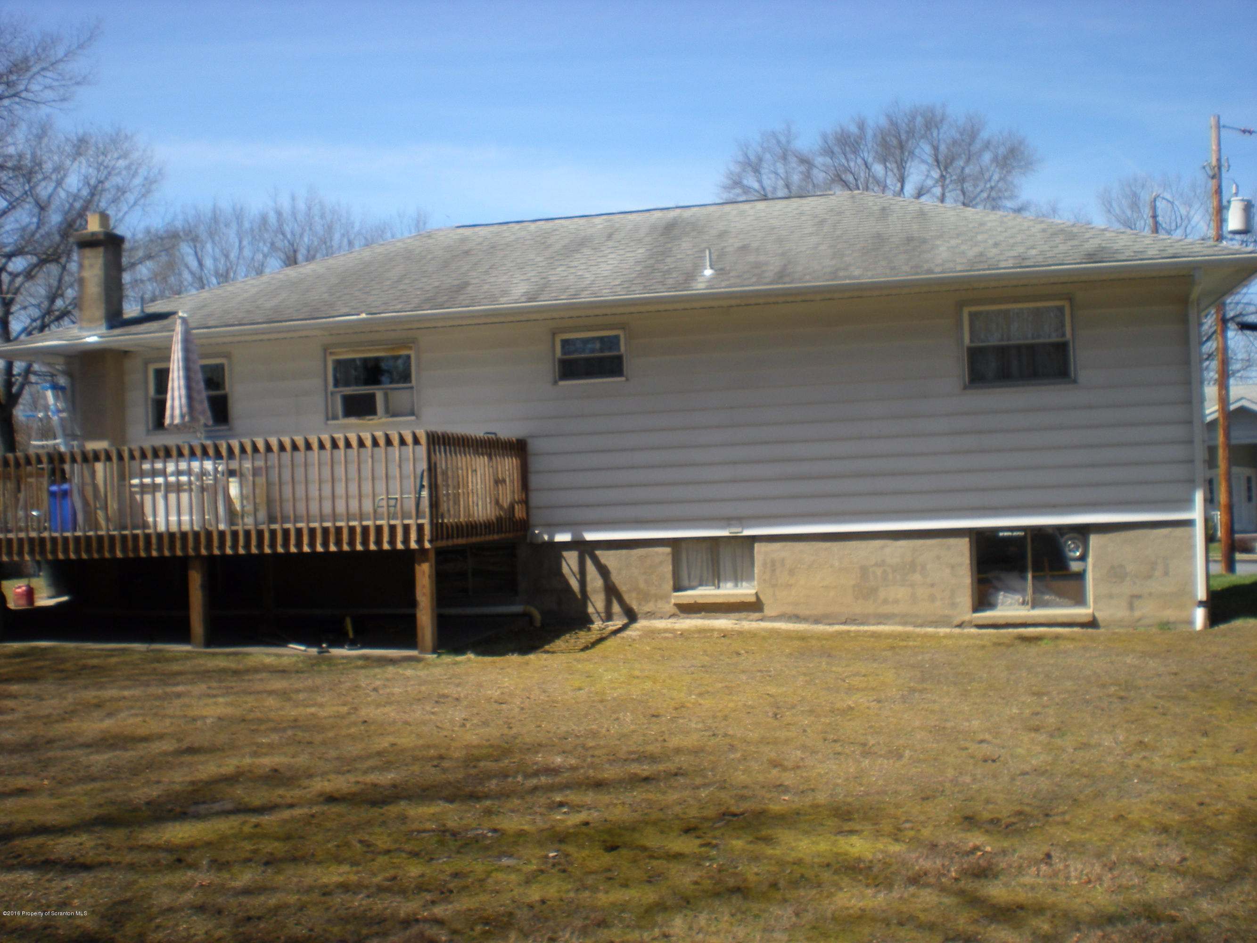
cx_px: 628
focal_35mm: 38
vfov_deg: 37.7
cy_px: 472
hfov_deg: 49.0
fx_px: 1380
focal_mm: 6.3
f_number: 4.6
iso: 64
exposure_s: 1/309
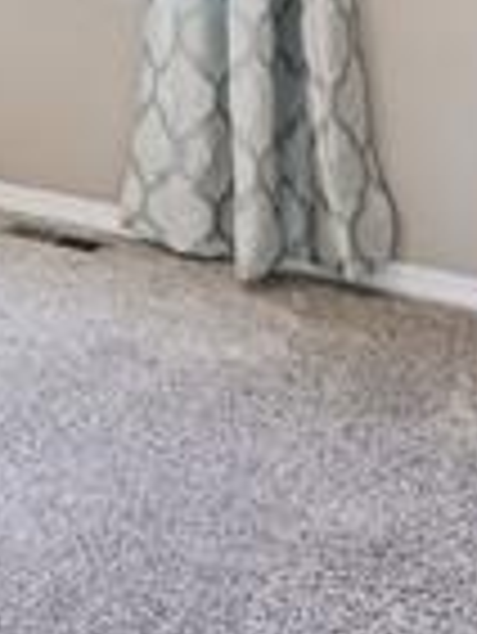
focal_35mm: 61
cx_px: -320
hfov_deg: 19.5
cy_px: -162
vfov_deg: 27.2
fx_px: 1119
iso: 360
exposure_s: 1/15
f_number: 11
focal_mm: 14
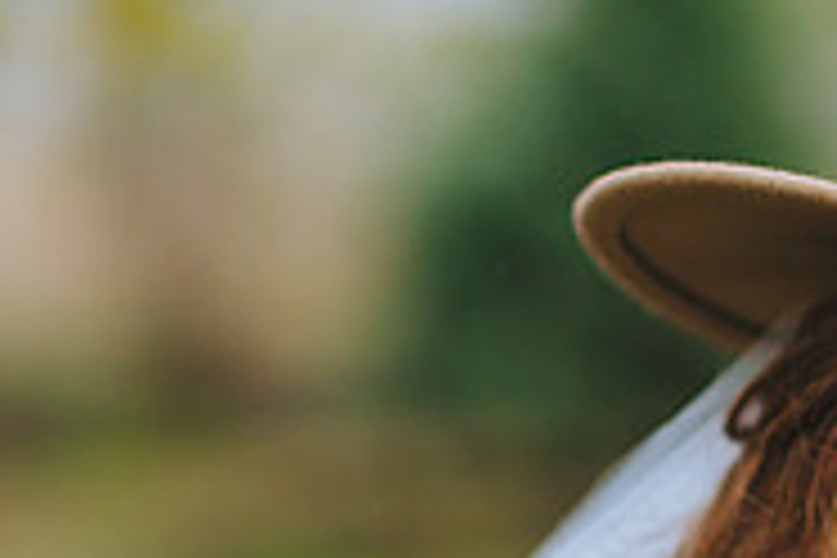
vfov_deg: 4.9
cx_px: 1355
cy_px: 663
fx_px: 6509
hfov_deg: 7.2
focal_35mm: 280
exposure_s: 1/1000
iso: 320
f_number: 2
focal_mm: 85
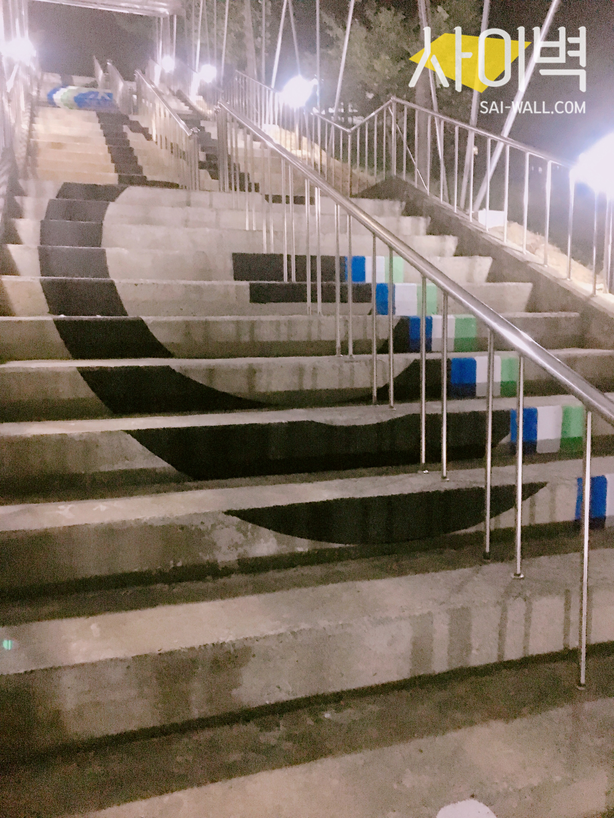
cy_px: 409
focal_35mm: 29
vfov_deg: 61.7
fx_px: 686
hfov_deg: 48.2
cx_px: 307
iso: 1250
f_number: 2.2
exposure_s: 1/15
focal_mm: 4.15
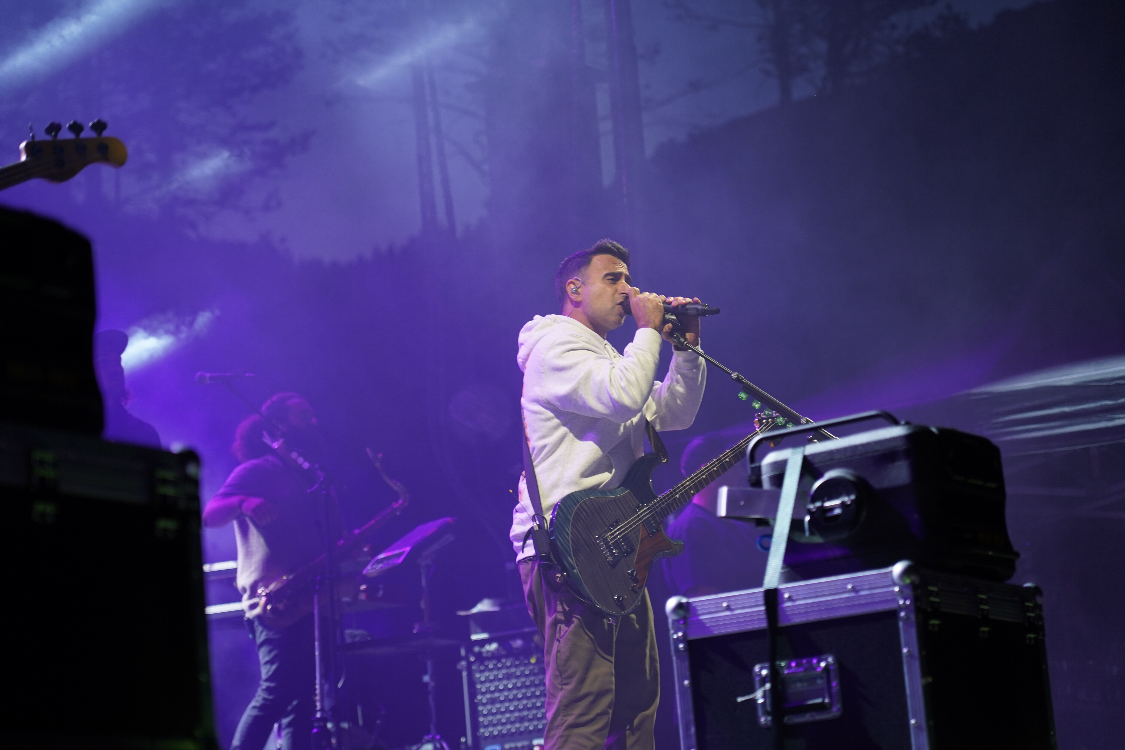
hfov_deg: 19.5
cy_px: 375
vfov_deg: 13.0
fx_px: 3281
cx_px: 562
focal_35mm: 105
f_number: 4
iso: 640
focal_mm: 105
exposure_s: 1/160
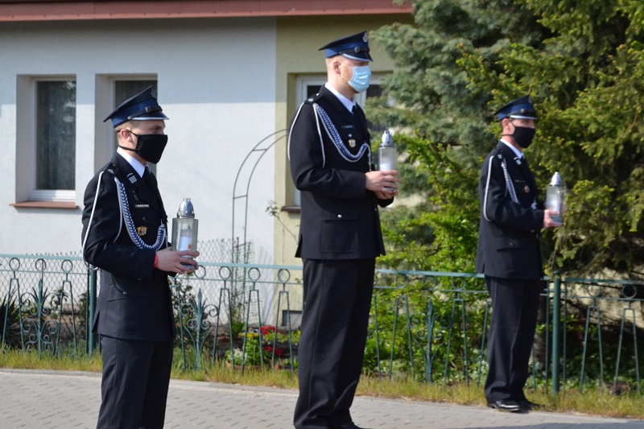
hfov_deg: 20.6
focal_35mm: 99
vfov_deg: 13.8
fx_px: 1771
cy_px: 214
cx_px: 322
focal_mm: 66
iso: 1600
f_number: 9
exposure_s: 1/1250
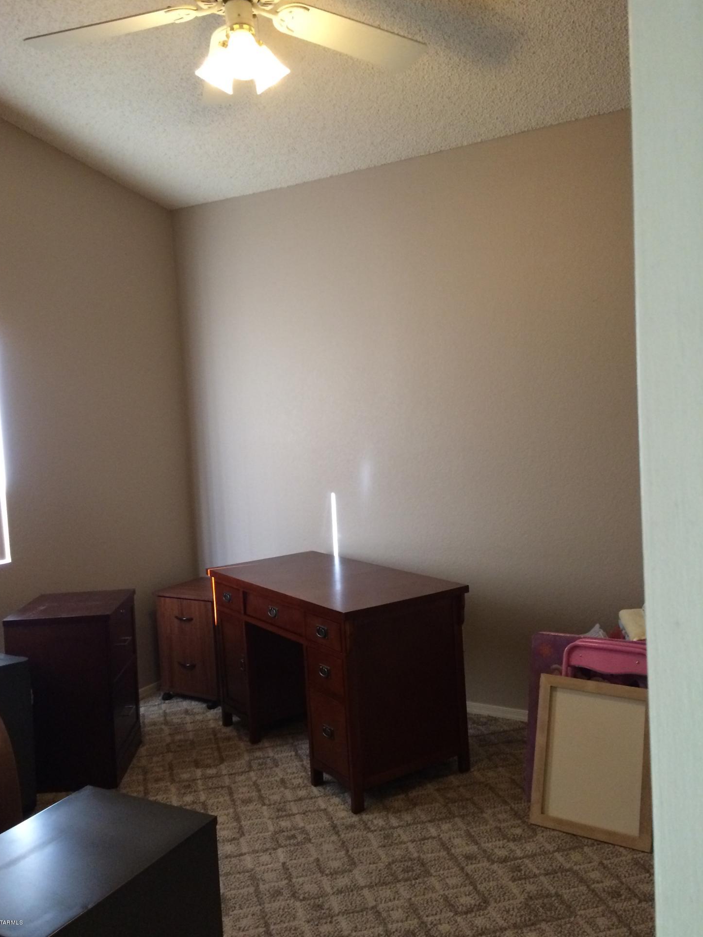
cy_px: 468
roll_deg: +3.6
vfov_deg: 60.0
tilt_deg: -8.2
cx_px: 341
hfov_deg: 46.8
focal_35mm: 30
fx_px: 812
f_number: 2.2
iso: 250
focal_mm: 4.15
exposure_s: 1/30
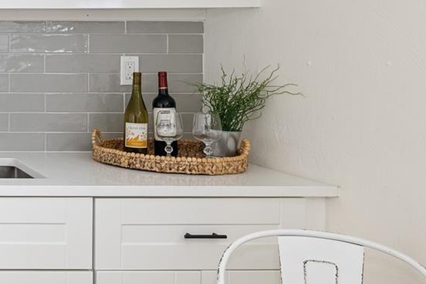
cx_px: -78
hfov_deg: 33.3
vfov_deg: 27.4
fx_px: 580
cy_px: 94
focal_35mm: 49
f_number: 8
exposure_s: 1.6
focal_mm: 17
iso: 400
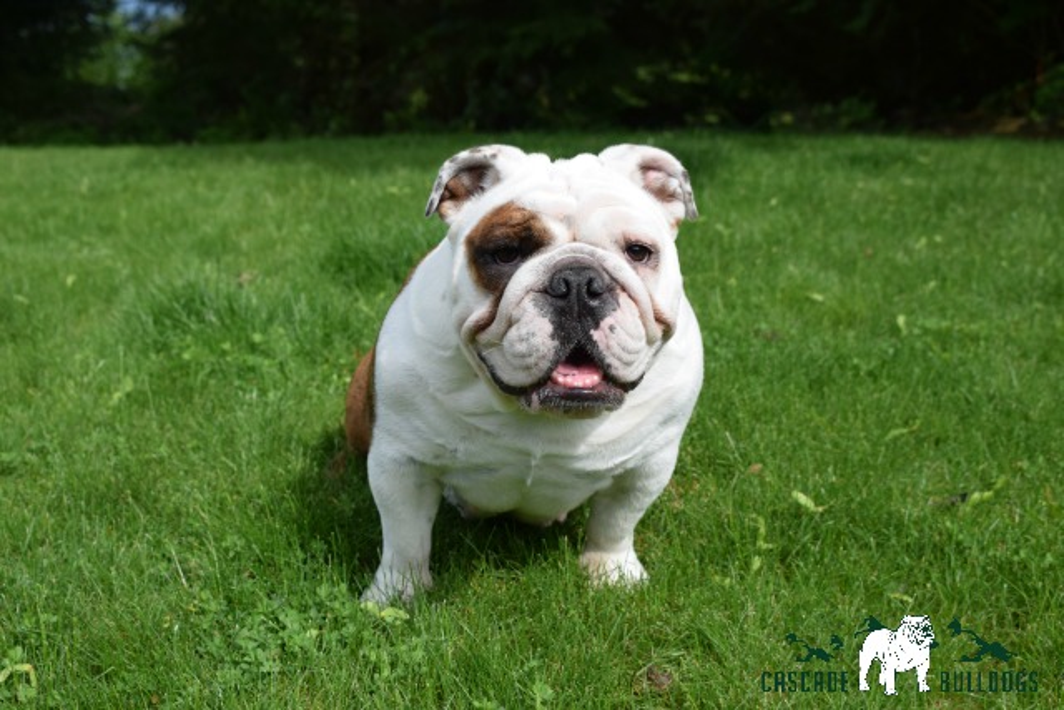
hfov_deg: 46.4
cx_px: 532
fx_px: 1242
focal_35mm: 42
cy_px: 355
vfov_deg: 31.9
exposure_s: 1/1250
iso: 400
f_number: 5.6
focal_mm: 28
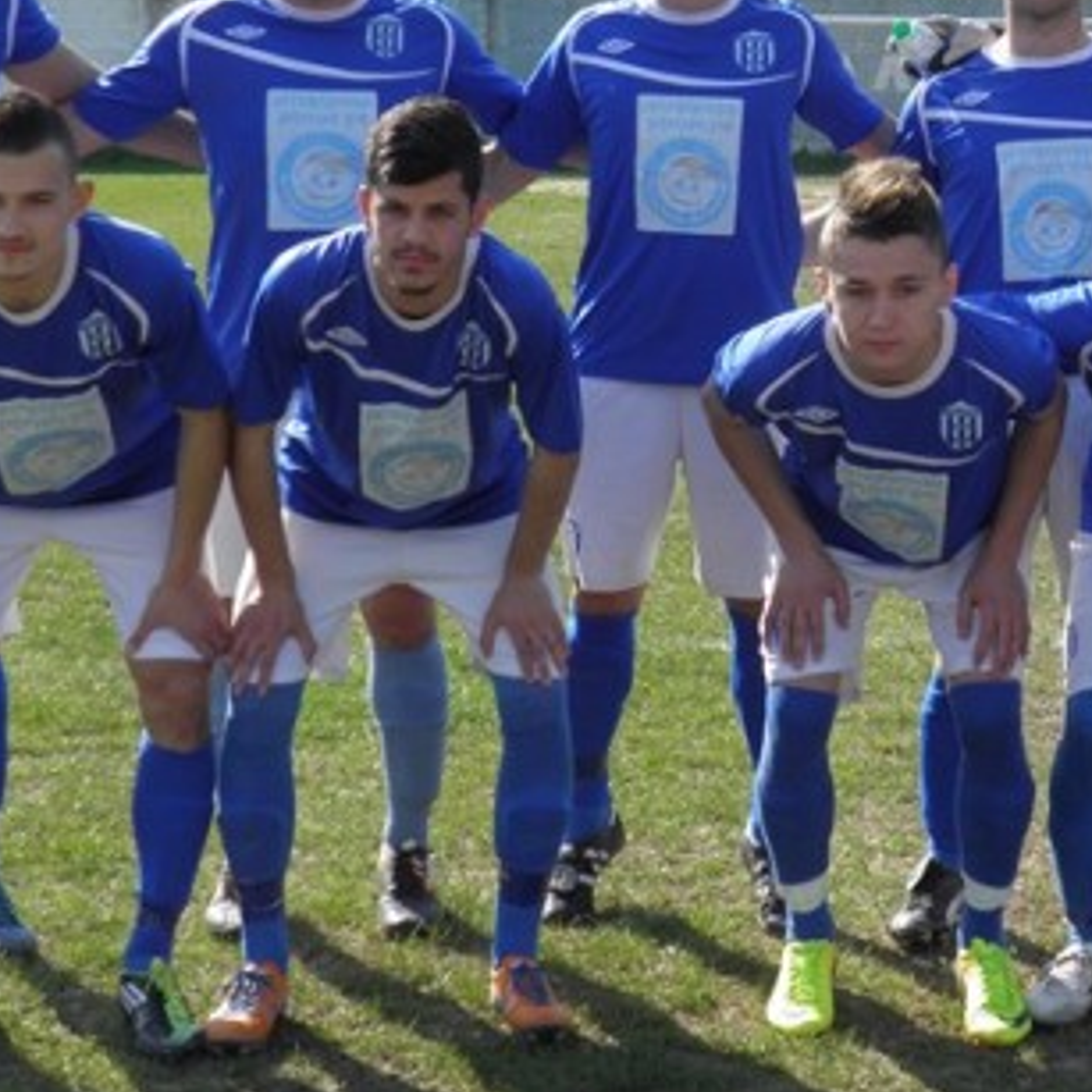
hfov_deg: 18.6
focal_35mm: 93
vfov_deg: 18.5
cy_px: 226
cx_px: 815
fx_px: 3319
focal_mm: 8.9
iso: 50
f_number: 5.5
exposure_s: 1/160
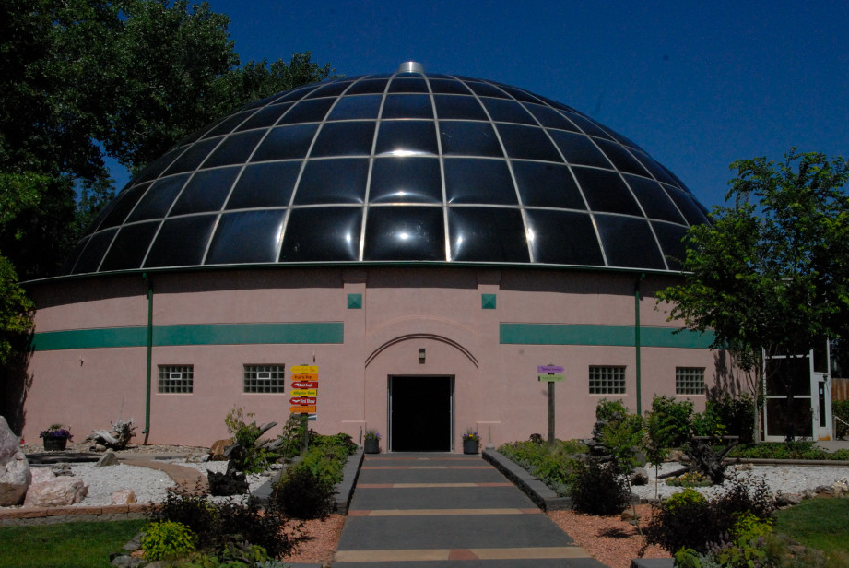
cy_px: 296
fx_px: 968
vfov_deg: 32.7
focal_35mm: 41
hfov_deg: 47.4
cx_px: 435
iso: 1100
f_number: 19
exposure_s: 1/1500
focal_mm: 26
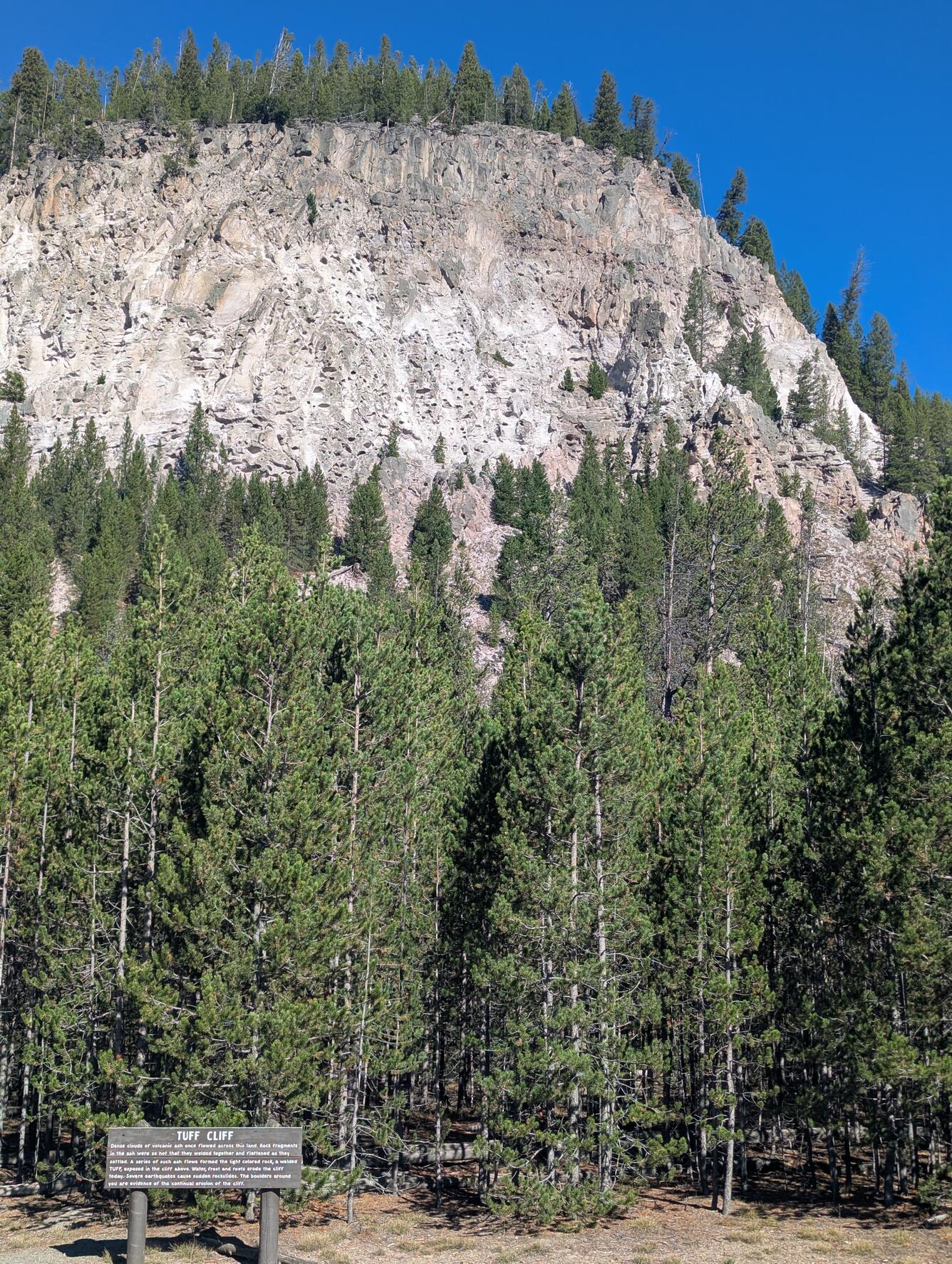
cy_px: 632
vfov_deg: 39.6
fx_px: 1755
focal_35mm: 48
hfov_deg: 30.3
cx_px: 476
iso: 40
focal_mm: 6.81
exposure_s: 1/1616
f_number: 1.85
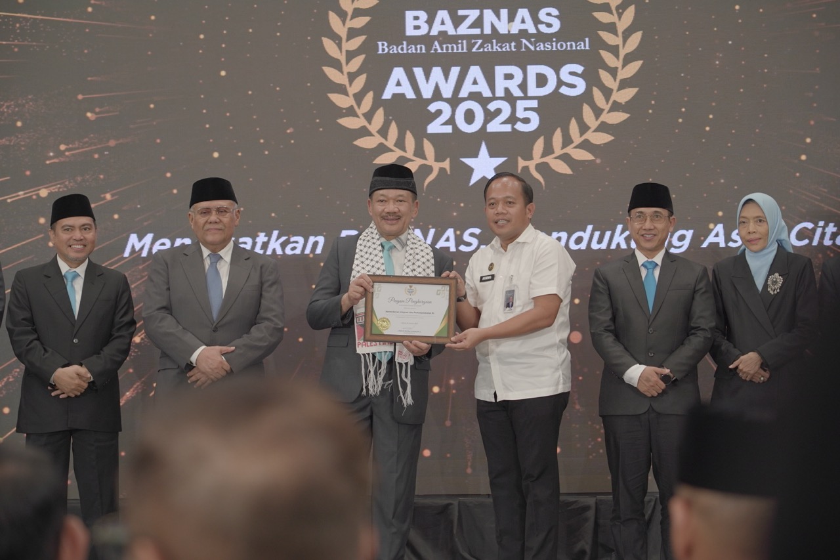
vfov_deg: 13.0
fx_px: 2450
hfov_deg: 19.5
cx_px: 420
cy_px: 280
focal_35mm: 105
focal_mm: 105
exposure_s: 1/60
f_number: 5
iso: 5000
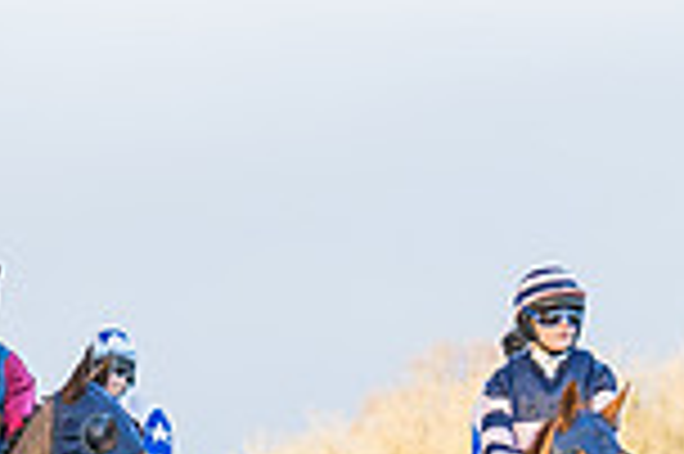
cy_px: 763
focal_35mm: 517
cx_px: -8
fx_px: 9812
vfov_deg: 2.6
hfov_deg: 4.0
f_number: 4
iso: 400
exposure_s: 1/200
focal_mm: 89
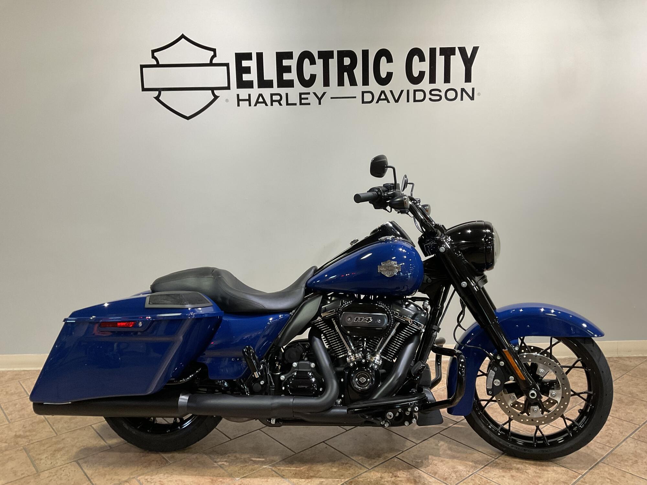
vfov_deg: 48.2
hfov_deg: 61.7
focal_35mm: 29
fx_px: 542
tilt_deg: -8.9
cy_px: 242
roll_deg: +0.6
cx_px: 324
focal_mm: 3
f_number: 1.8
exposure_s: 1/60
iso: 64
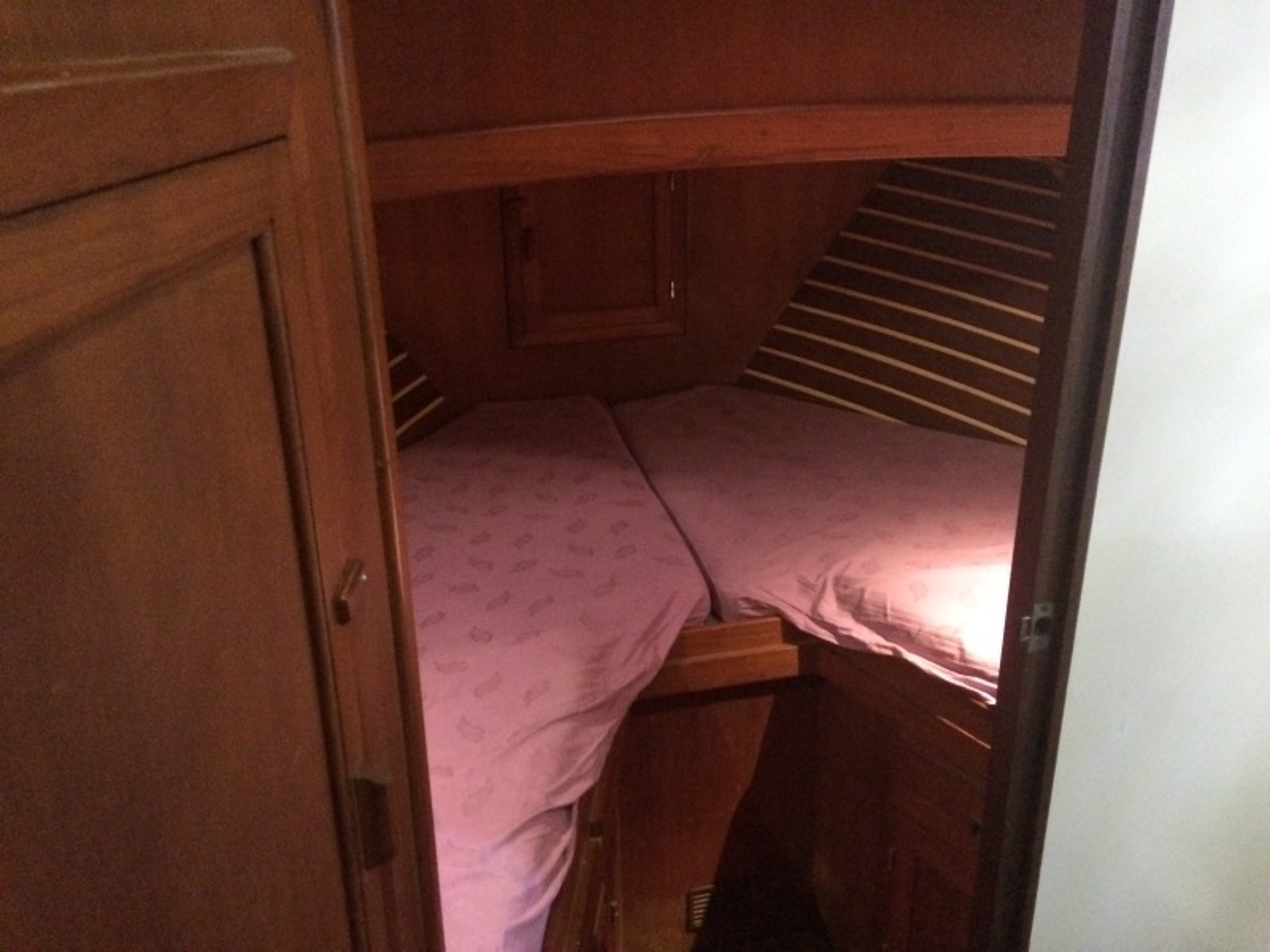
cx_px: 635
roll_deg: +0.2
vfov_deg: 48.2
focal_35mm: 29
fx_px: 1064
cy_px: 476
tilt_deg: -21.9
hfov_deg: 61.7
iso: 1000
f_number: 2.2
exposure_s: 1/15
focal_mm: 4.15
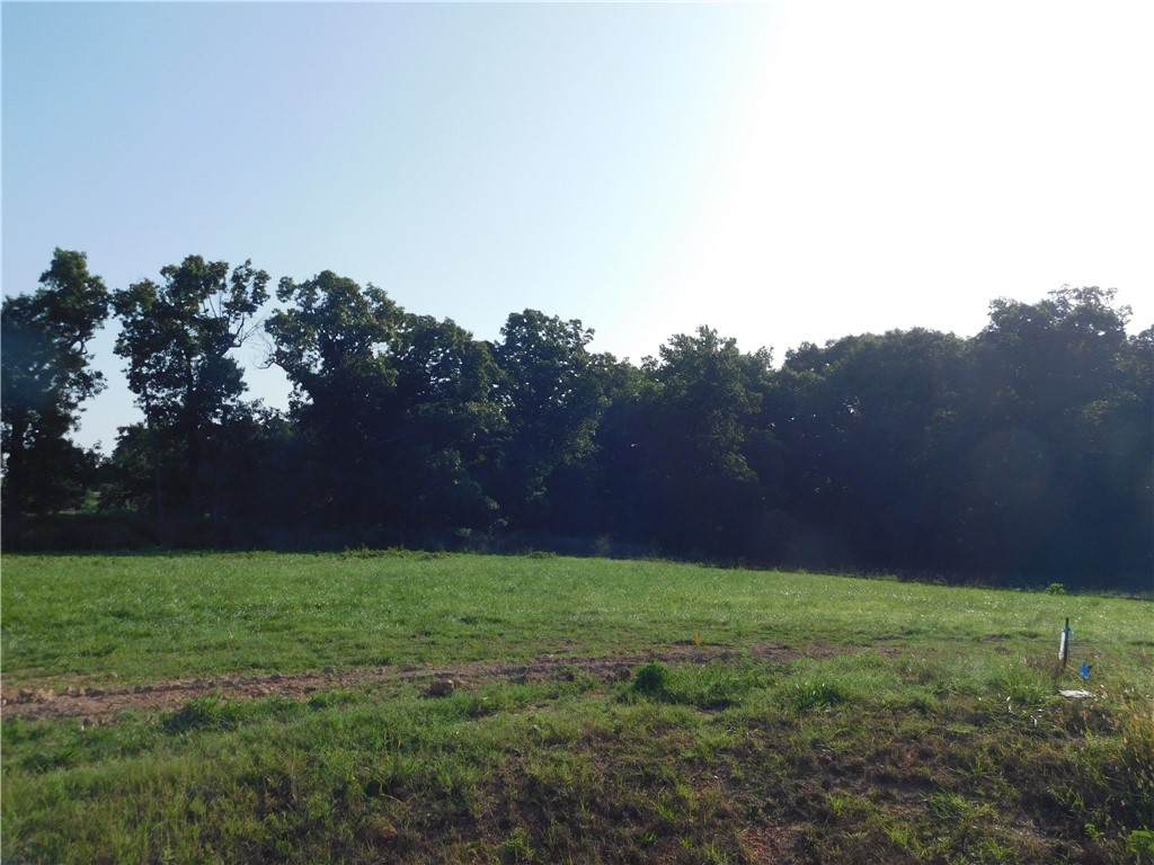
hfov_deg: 60.0
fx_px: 1000
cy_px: 432
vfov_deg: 46.8
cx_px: 577
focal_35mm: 30
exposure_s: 1/400
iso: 125
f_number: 6.4
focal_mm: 5.3
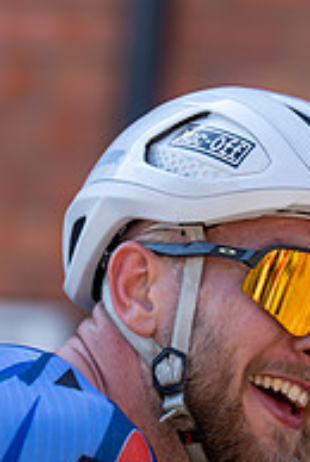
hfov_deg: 2.3
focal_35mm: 597
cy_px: 363
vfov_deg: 3.4
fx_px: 7683
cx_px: 79
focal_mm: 200
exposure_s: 1/1000
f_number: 3.5
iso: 250
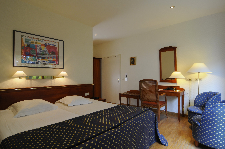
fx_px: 112
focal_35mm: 18
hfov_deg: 90.1
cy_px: 74
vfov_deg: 67.2
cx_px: 112
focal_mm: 12
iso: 200
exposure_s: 1/4
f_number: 11
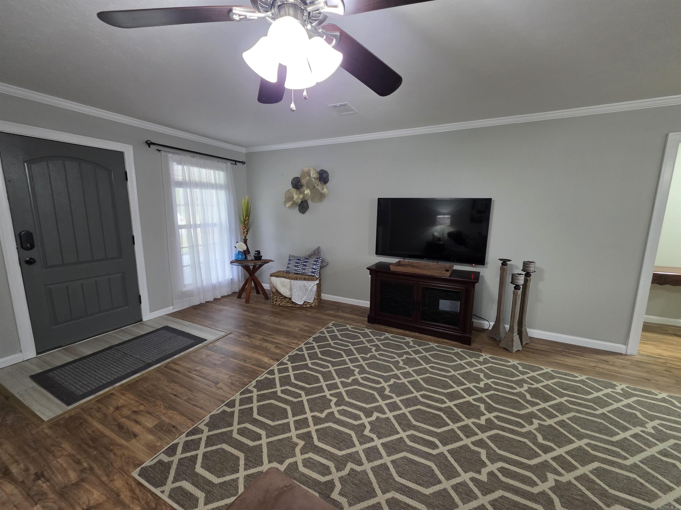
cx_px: 340
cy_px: 255
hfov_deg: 106.2
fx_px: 256
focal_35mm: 13
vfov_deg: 89.9
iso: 400
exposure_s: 1/60
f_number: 1.9
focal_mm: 2.2
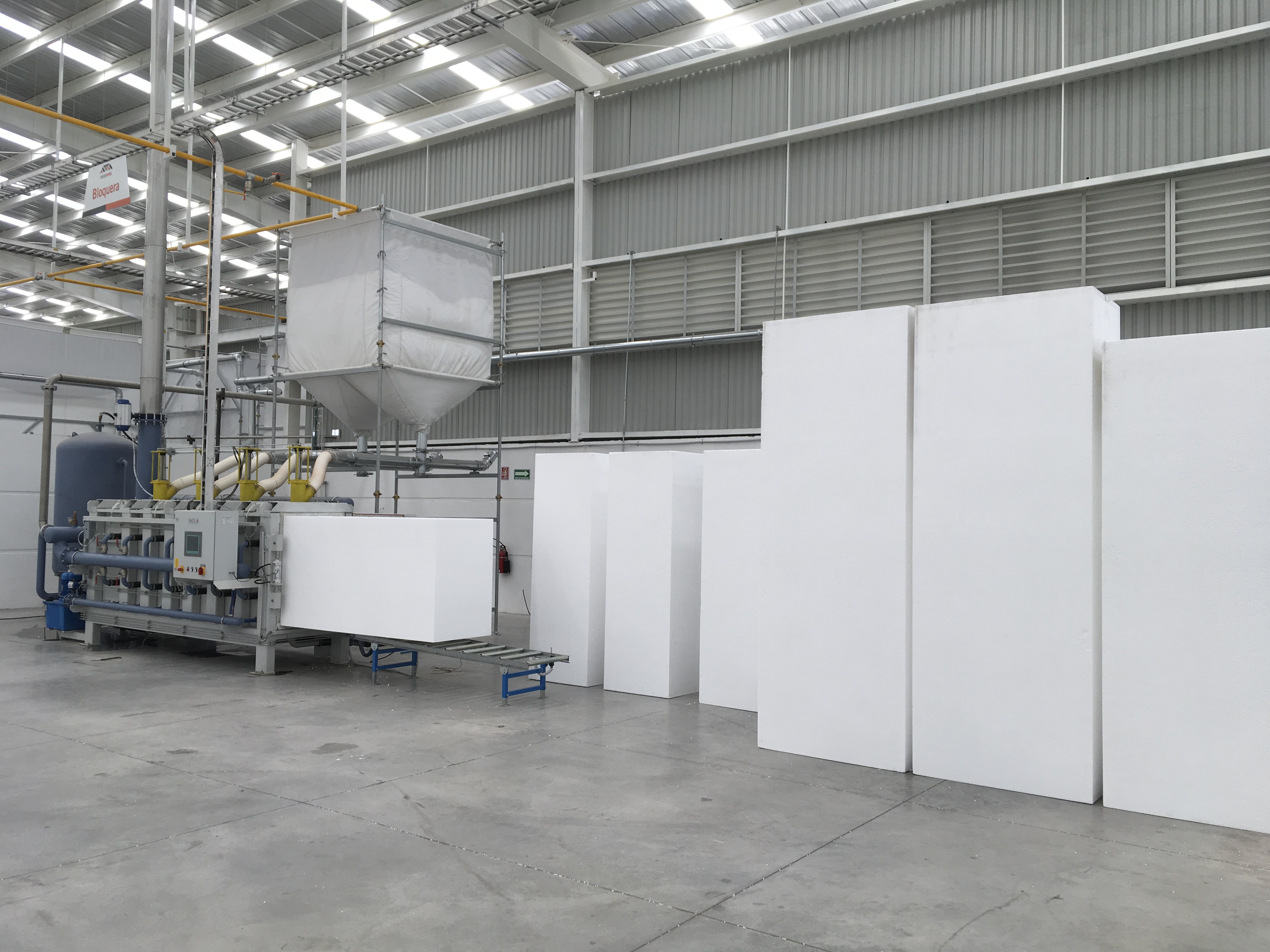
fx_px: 1064
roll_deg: -1.1
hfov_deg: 61.7
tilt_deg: +3.1
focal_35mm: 29
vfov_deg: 48.2
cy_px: 476
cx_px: 635
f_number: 2.2
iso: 25
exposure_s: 1/120
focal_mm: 4.15
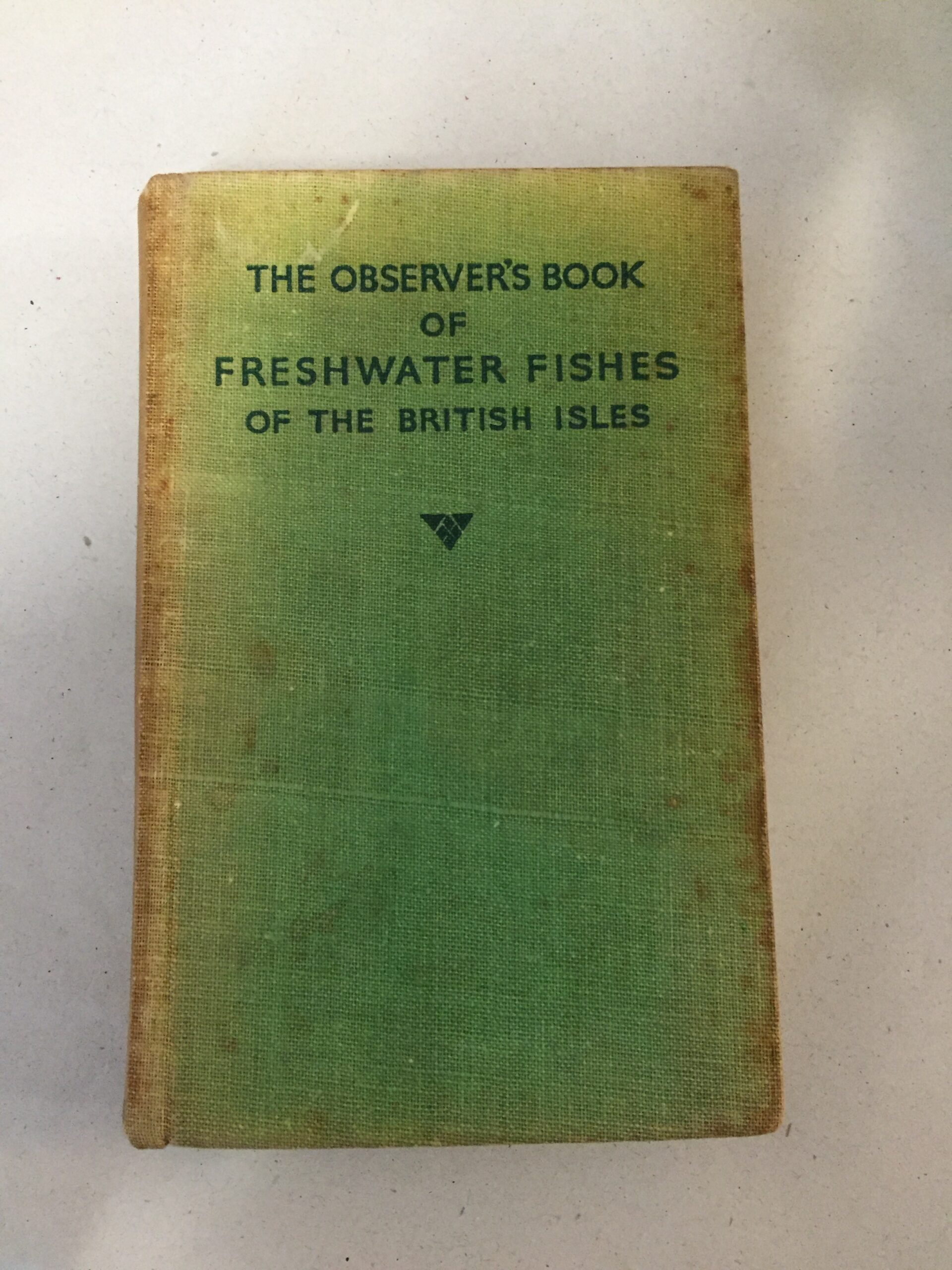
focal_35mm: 29
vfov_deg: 61.7
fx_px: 1063
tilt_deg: -83.5
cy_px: 635
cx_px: 476
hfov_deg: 48.2
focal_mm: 4.15
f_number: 2.2
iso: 250
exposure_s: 1/25
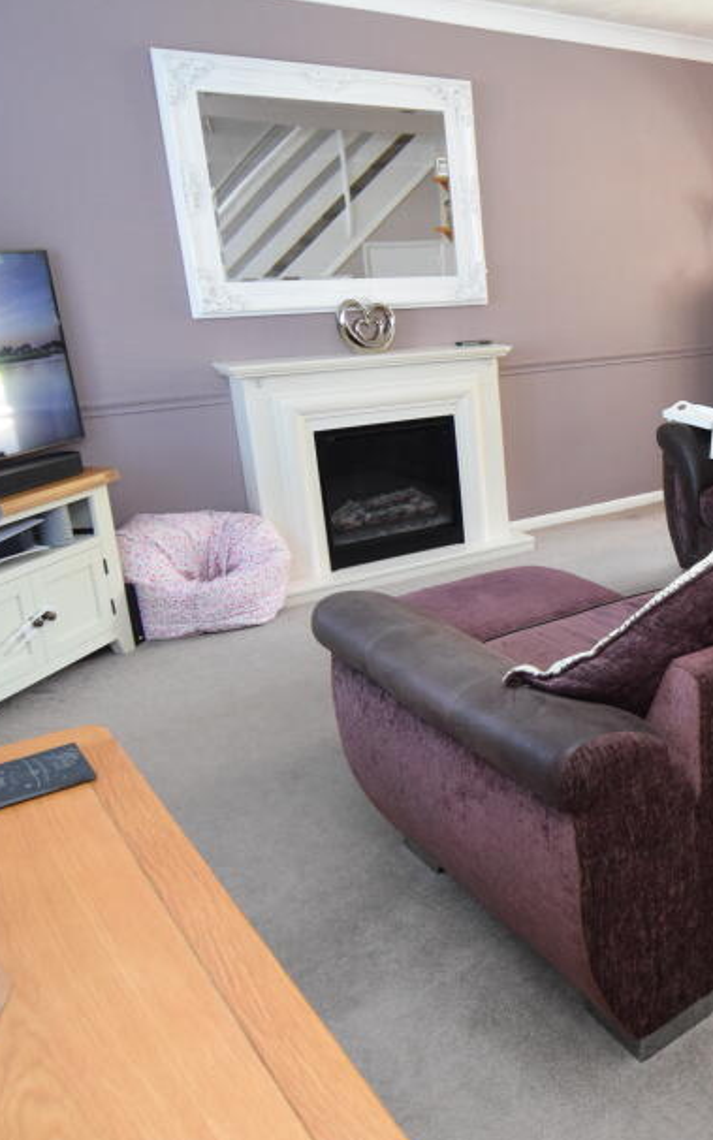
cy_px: 532
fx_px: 963
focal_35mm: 31
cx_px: 726
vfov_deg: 61.2
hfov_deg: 36.2
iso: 2200
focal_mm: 12
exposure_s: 1/60
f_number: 4
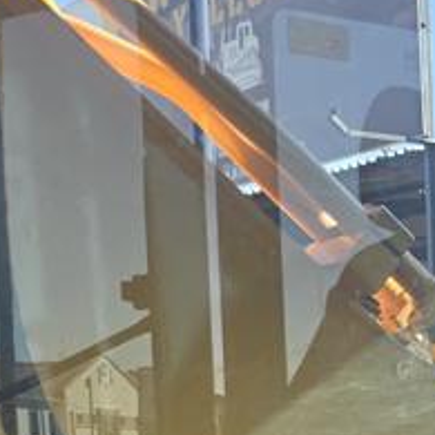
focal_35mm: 107
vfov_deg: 15.7
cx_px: 647
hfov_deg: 15.1
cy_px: 504
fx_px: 1521
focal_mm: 6.3
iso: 12
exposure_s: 1/194
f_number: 1.7
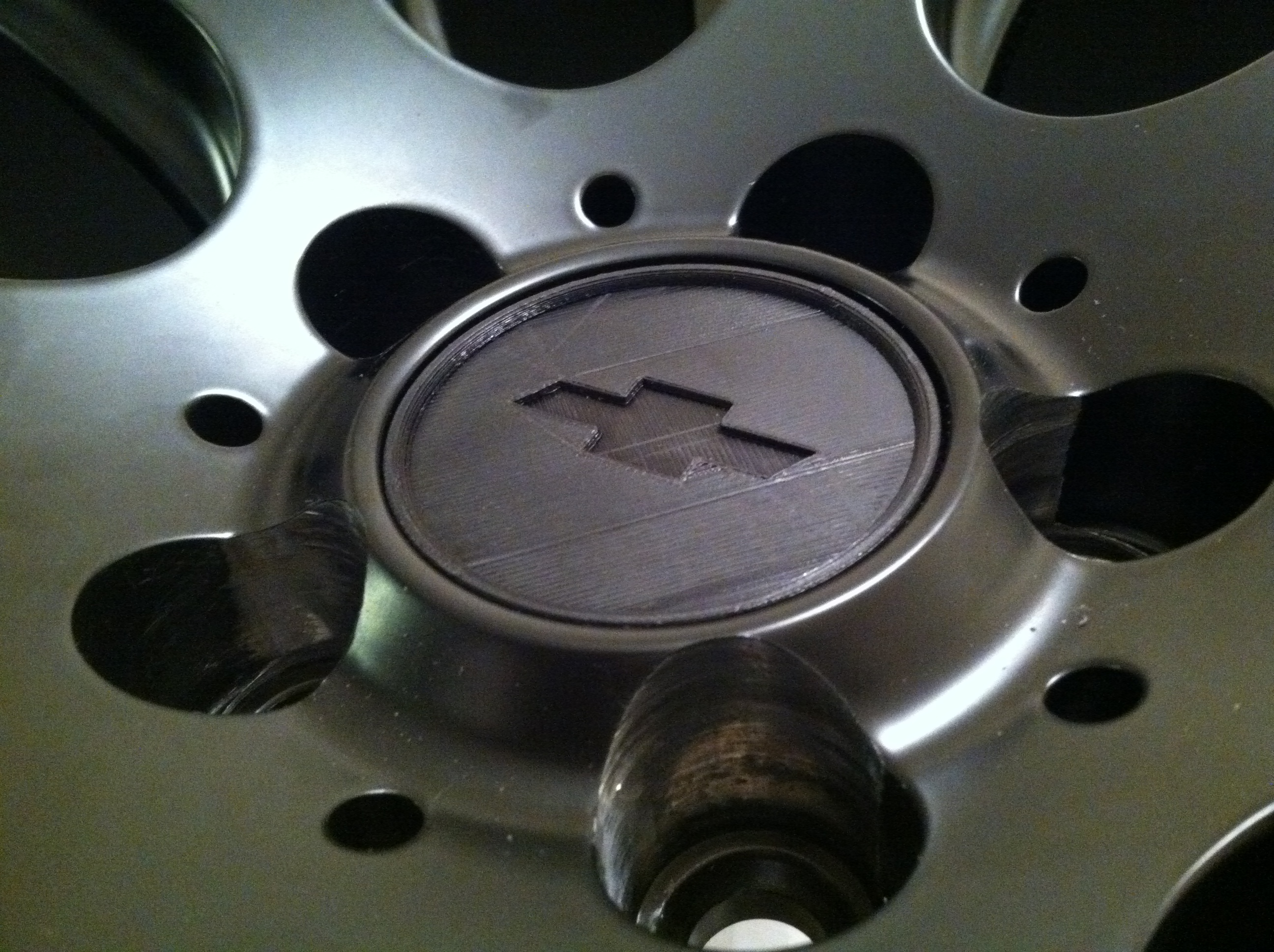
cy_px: 476
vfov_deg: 40.6
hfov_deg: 52.7
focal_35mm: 35
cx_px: 637
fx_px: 1286
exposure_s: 1/15
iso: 1000
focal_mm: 3.85
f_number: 2.8
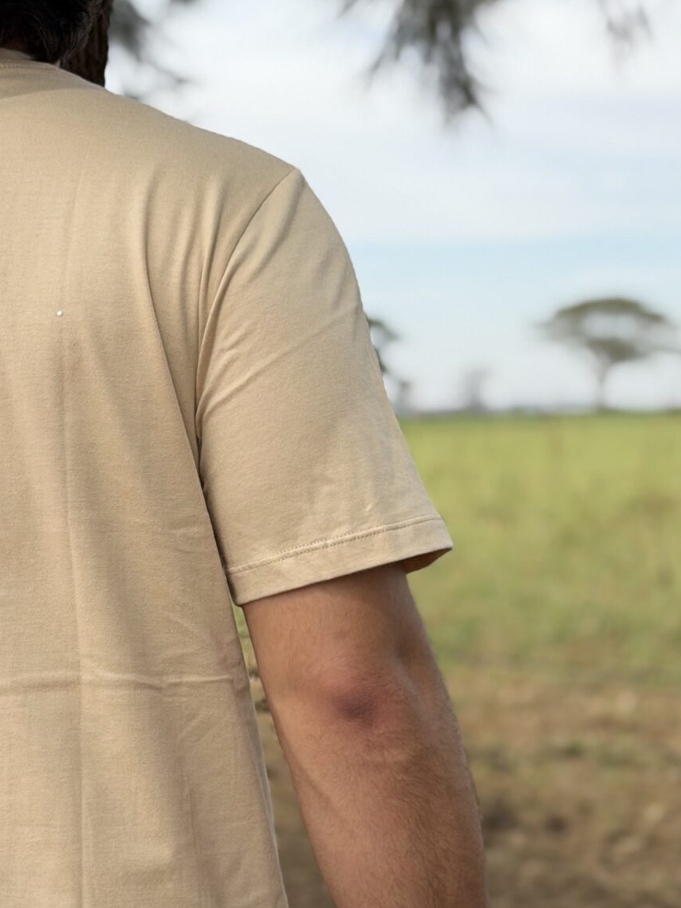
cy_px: 498
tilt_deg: -1.2
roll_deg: +1.0
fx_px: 2807
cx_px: 21
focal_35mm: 107
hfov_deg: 13.7
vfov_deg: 18.4
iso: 64
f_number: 1.78
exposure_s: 1/3704
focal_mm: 6.76
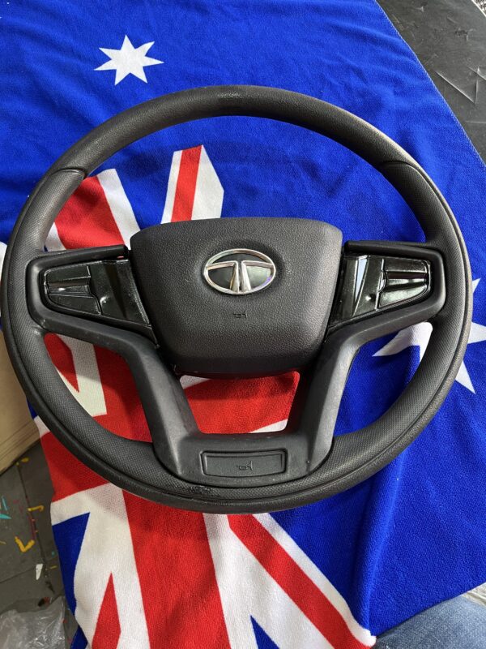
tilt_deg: -70.1
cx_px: 243
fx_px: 487
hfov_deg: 53.1
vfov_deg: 67.3
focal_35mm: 26
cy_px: 324
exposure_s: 1/50
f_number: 1.6
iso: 160
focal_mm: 5.1
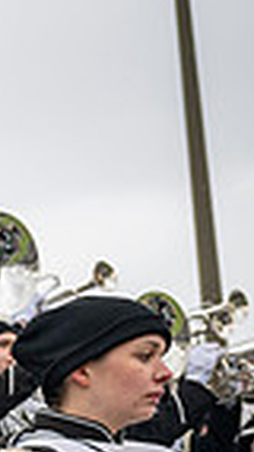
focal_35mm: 103
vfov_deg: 19.4
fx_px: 1232
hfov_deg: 9.2
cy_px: 565
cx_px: -530
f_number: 2.8
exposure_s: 1/500
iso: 160
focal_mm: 24
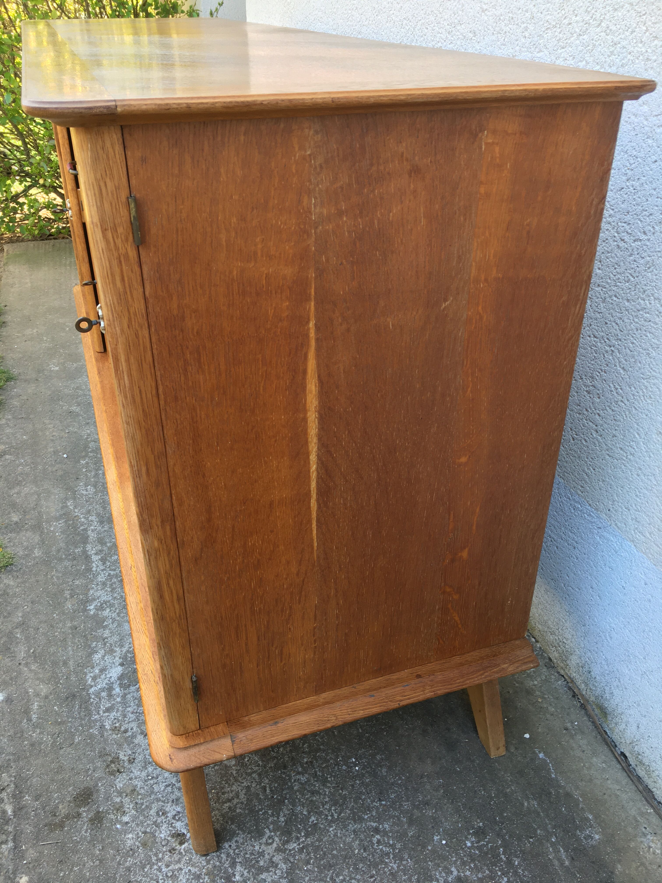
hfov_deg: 48.2
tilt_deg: -29.4
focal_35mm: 29
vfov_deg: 61.7
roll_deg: +0.3
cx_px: 331
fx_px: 739
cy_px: 442
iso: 32
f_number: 2.2
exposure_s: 1/50
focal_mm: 4.15
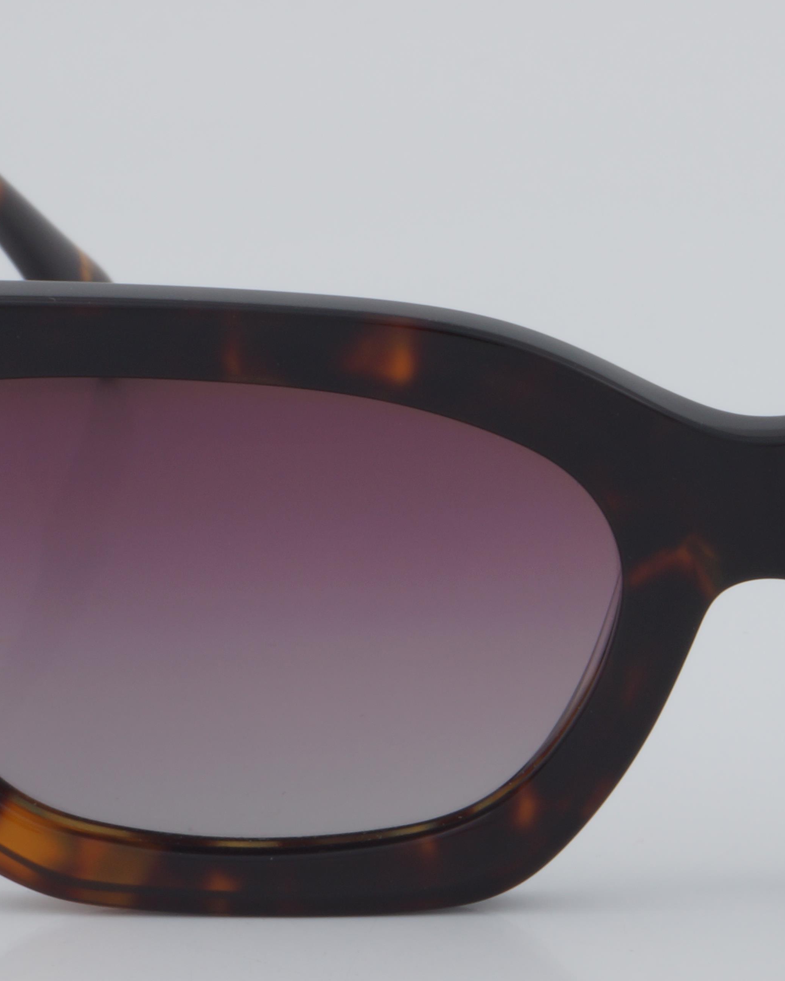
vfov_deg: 10.7
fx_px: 5230
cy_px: 544
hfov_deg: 8.5
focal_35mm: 180
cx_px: 769
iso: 100
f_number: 32
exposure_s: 1/4
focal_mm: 55
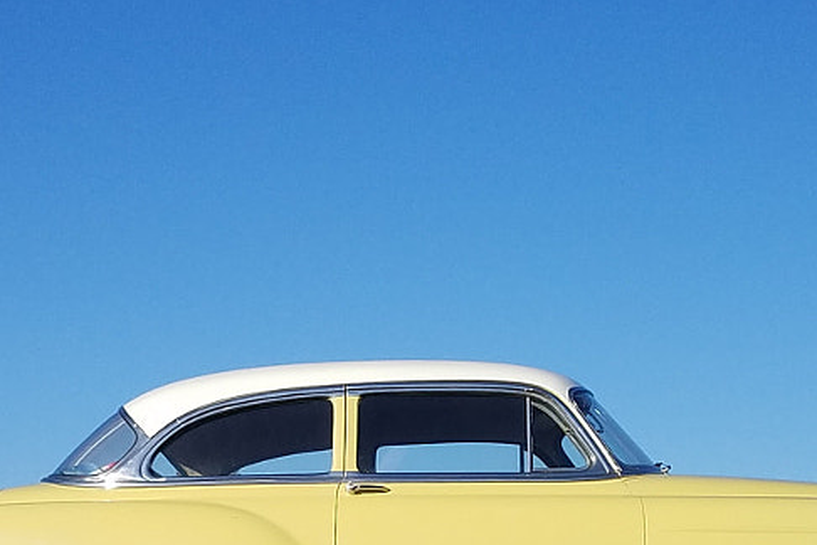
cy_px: 617
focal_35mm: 89
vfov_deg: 14.9
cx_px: 471
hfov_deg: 22.8
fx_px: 2020
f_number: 1.7
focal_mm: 4.2
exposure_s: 1/664
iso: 40
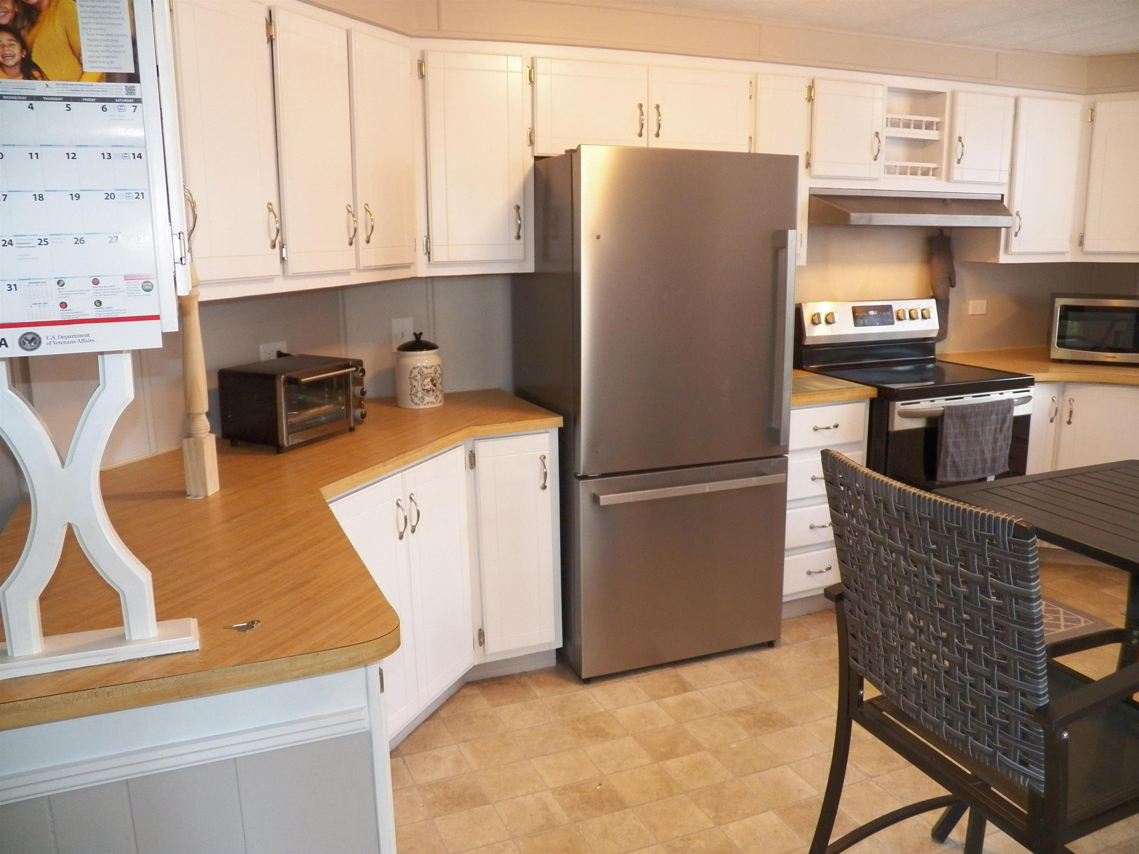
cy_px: 427
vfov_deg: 49.7
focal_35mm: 28
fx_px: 921
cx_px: 570
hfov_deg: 63.4
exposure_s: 1/30
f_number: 2.8
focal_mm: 4.9
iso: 320
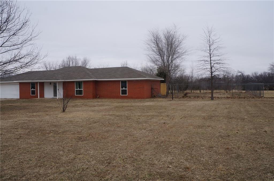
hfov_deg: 59.6
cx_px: 137
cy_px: 90
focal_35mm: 32
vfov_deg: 41.5
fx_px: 239
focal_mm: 21
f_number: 13
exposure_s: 1/125
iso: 200
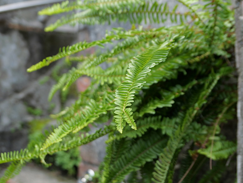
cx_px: 122
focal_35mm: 51
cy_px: 92
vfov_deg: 28.6
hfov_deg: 37.5
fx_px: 358
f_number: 2.8
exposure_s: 1/320
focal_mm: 23.3
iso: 100
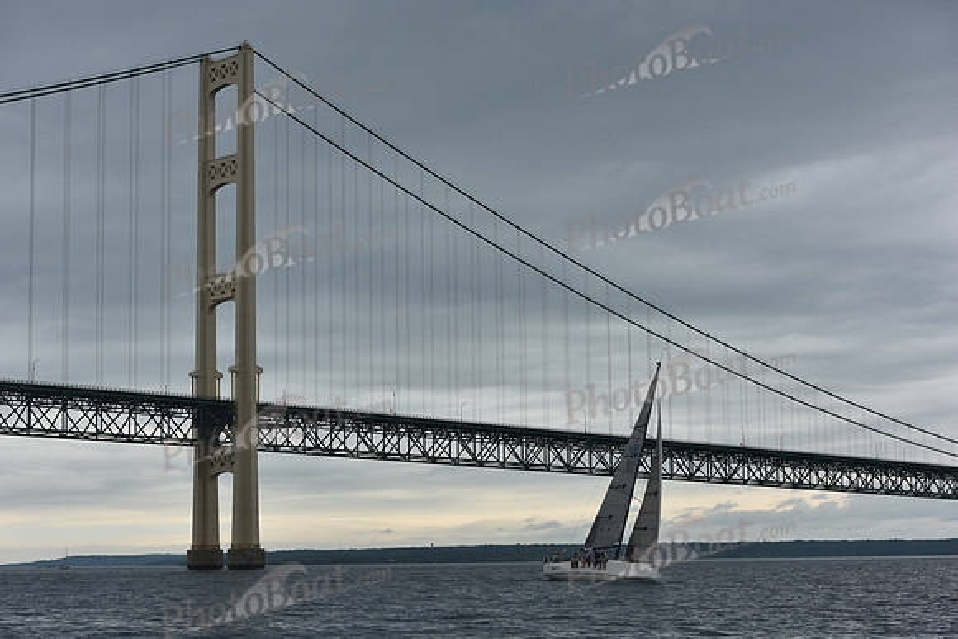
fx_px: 1863
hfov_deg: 28.8
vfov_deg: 19.5
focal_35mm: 70
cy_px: 320
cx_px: 479
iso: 250
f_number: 7.1
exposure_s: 1/800
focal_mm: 70
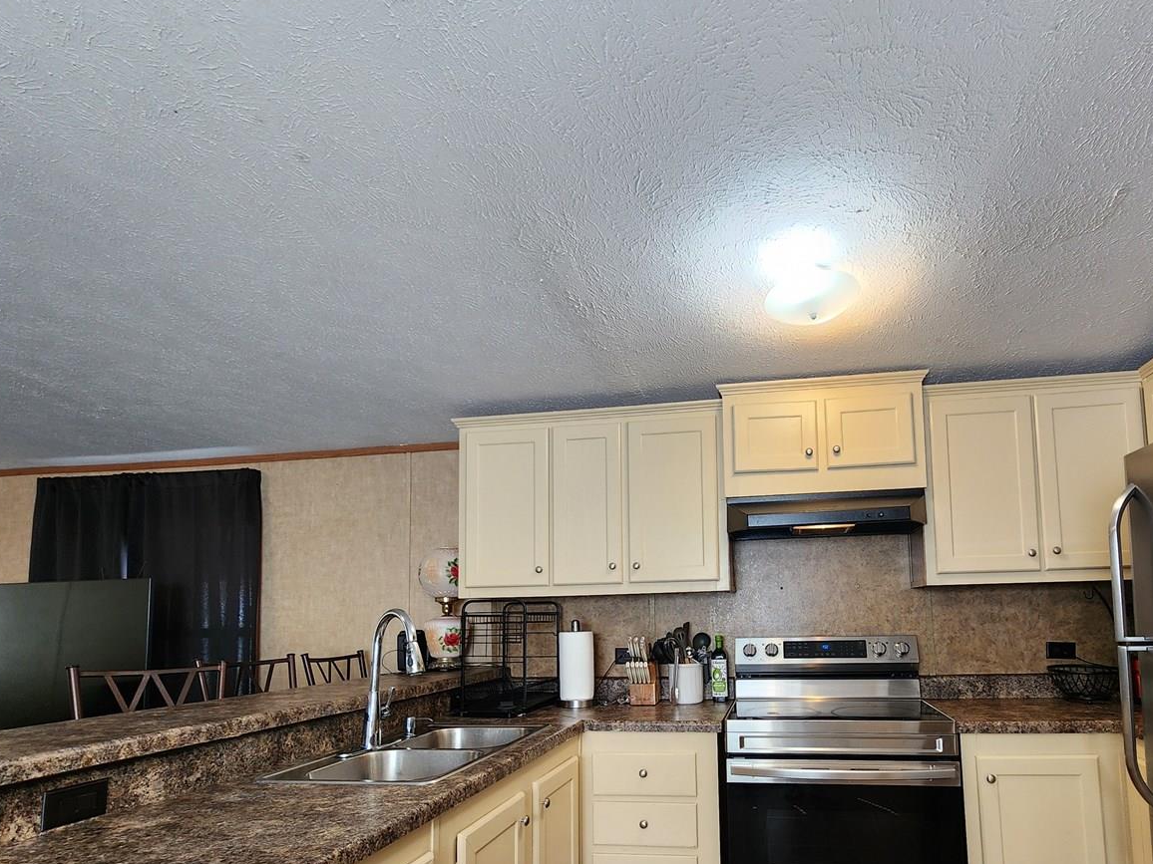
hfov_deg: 86.7
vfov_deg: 69.8
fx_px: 600
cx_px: 687
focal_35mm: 18
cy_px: 566
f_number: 2.2
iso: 160
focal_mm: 2.2
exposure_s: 1/60
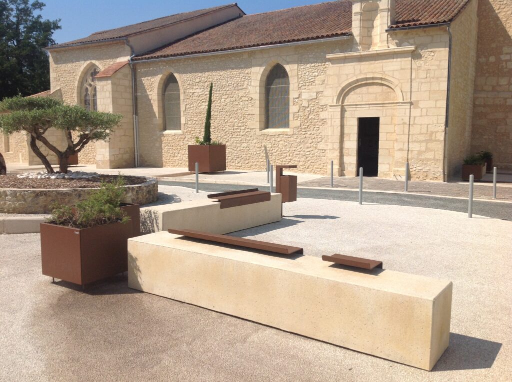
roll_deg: -0.9
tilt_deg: -6.6
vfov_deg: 40.6
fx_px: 517
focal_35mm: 35
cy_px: 191
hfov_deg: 52.7
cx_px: 256
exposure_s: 1/3030
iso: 50
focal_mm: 4.28
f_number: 2.4
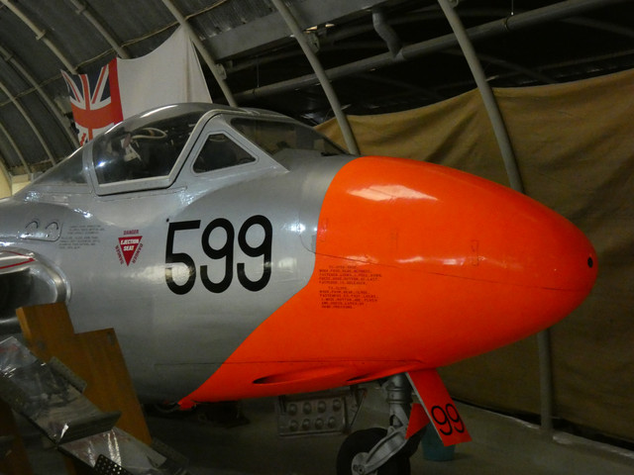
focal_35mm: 74
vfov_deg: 19.9
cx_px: 317
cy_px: 238
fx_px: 1355
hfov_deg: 26.3
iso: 1600
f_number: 4.4
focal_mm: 13.3
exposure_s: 1/80
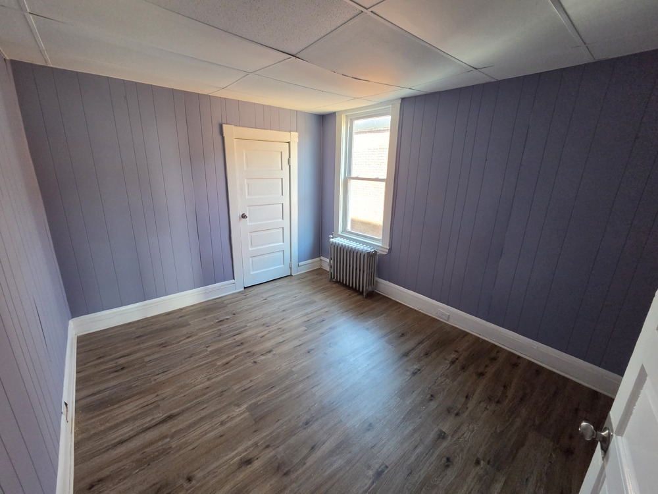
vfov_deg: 89.9
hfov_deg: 106.2
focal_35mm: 13
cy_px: 247
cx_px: 329
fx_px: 247
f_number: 2.2
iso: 400
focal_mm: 2.2
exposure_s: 1/60
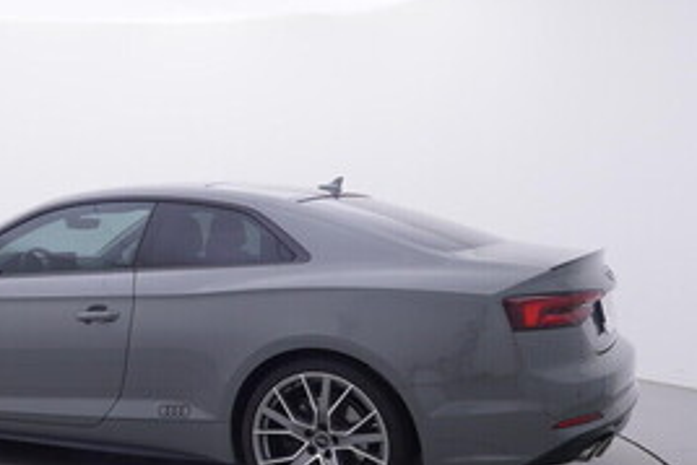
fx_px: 891
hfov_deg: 41.1
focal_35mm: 46
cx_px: 150
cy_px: 326
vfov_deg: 29.0
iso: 200
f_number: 5
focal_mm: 15
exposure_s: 1/80
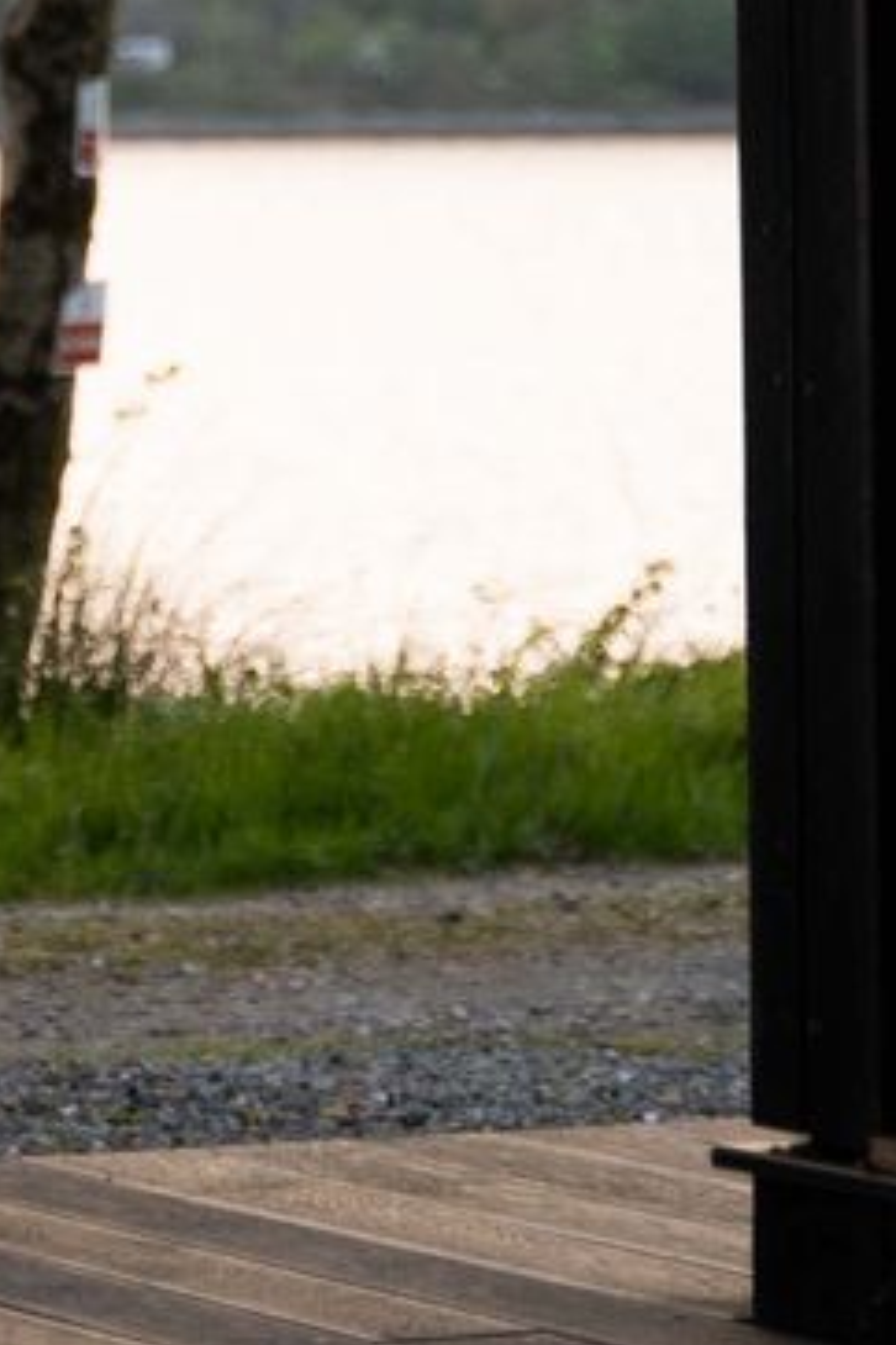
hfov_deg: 4.7
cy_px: -78
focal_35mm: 290
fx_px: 10815
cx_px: 437
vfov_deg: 7.1
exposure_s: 1/125
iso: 640
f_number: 2.8
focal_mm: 54.7
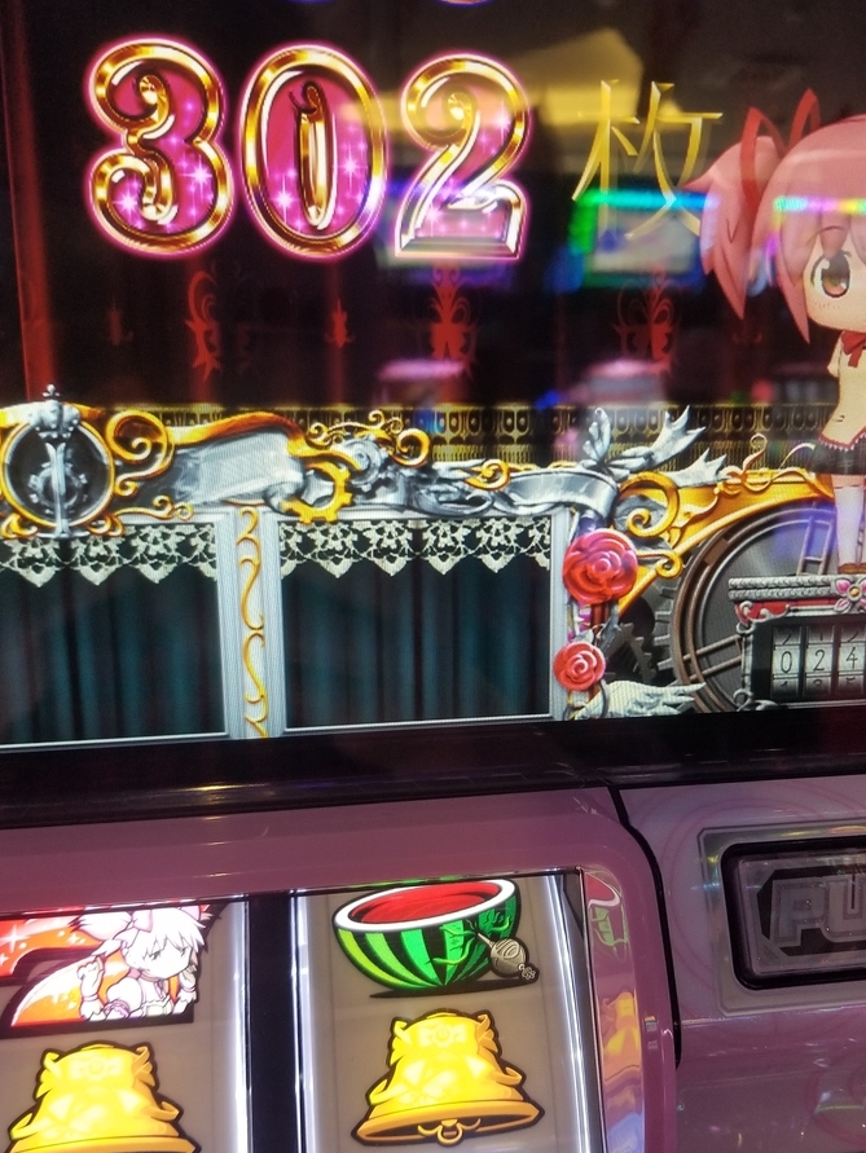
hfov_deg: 40.6
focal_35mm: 35
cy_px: 607
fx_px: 1167
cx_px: 507
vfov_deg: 52.6
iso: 200
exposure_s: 1/100
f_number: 1.7
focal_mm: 4.25
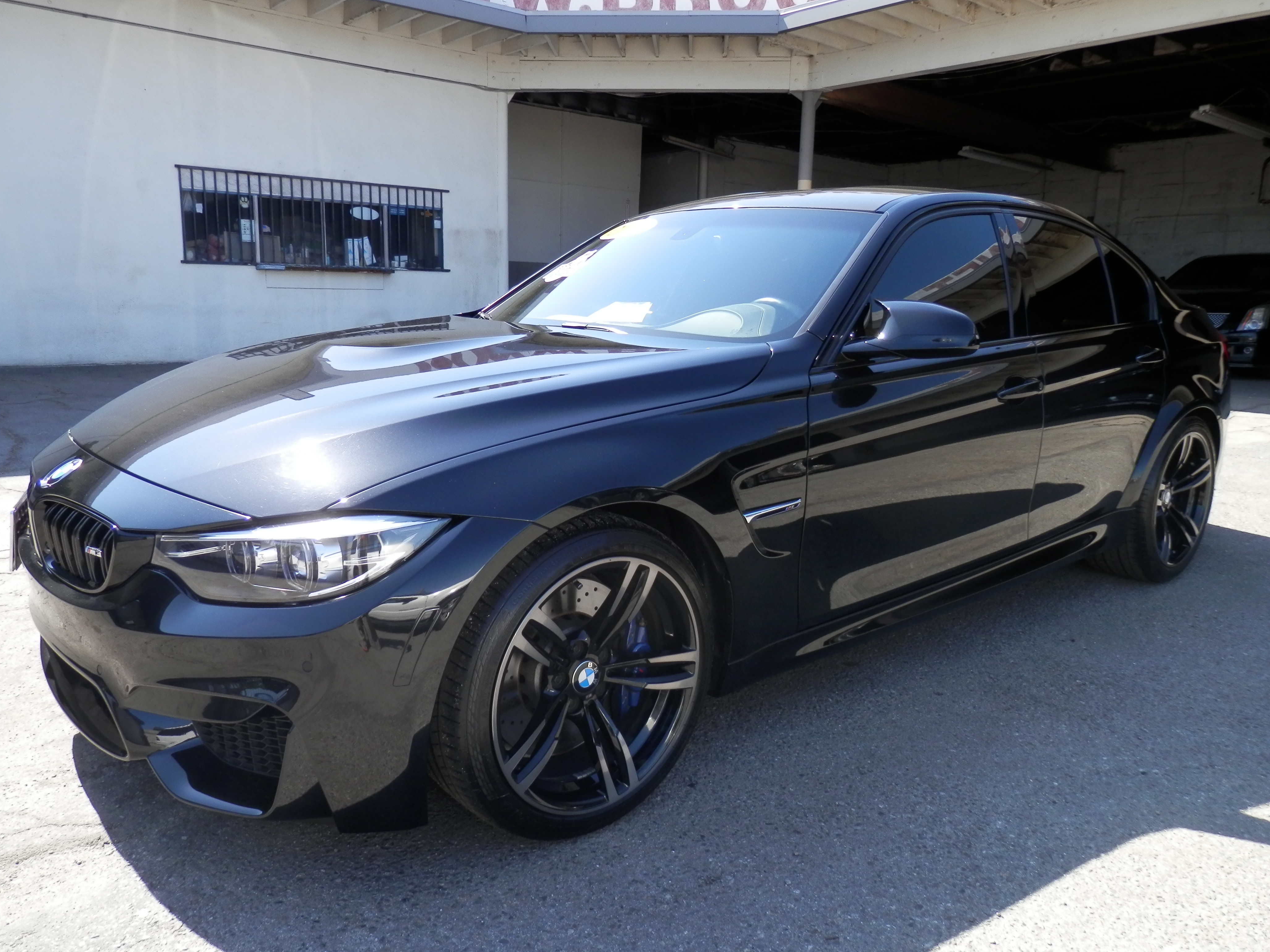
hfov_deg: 67.3
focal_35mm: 26
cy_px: 480
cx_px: 627
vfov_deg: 53.1
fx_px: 954
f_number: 3
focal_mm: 4.5
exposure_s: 1/250
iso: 80
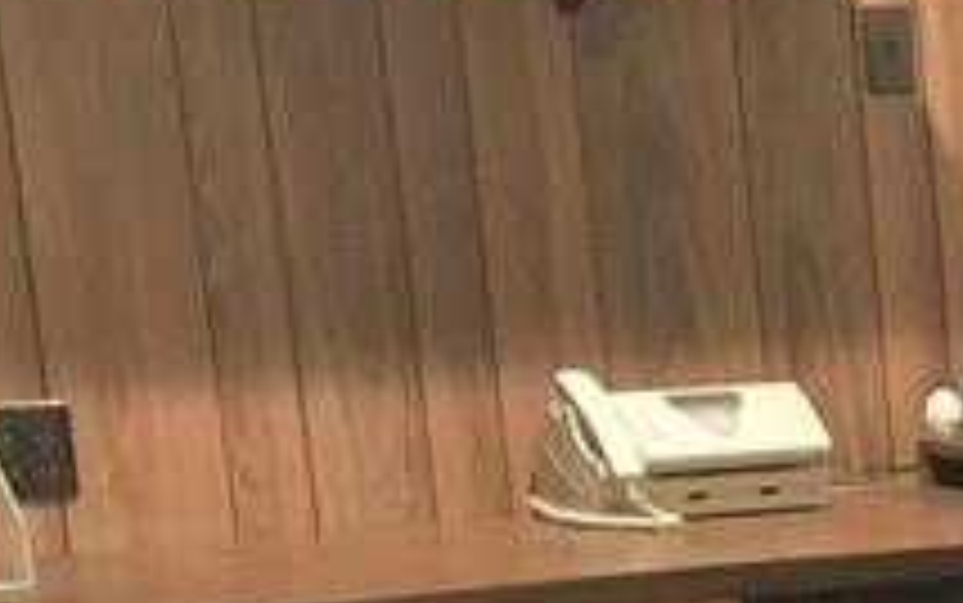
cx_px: 1948
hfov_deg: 12.5
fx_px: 3860
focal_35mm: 147
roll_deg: +1.5
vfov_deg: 8.6
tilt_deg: -14.8
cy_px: 1084
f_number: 2.2
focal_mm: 4.15
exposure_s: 1/17
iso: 200
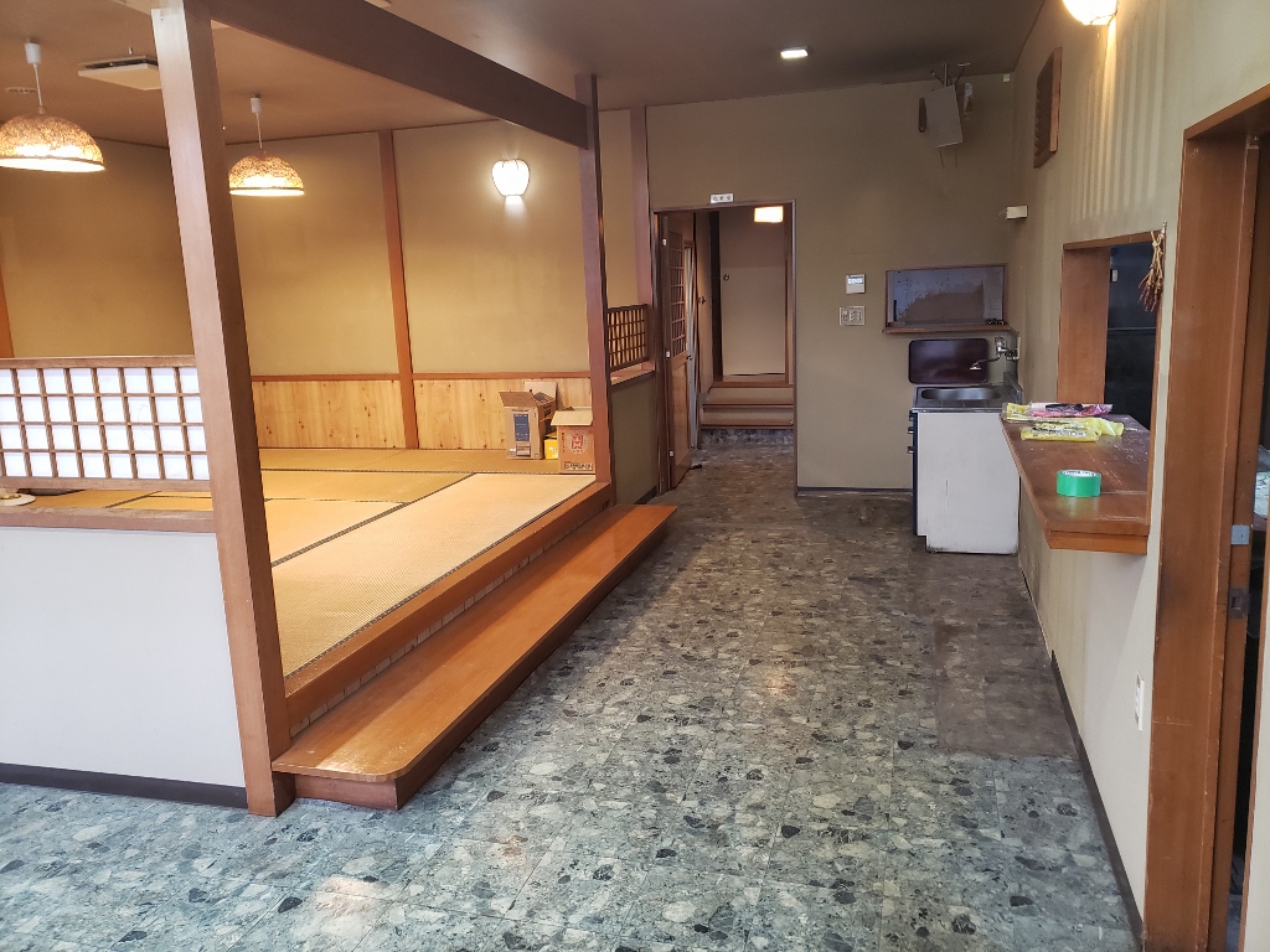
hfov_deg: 67.3
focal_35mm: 26
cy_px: 476
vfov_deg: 53.1
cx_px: 635
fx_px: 954
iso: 250
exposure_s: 1/50
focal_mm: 4.3
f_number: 1.5
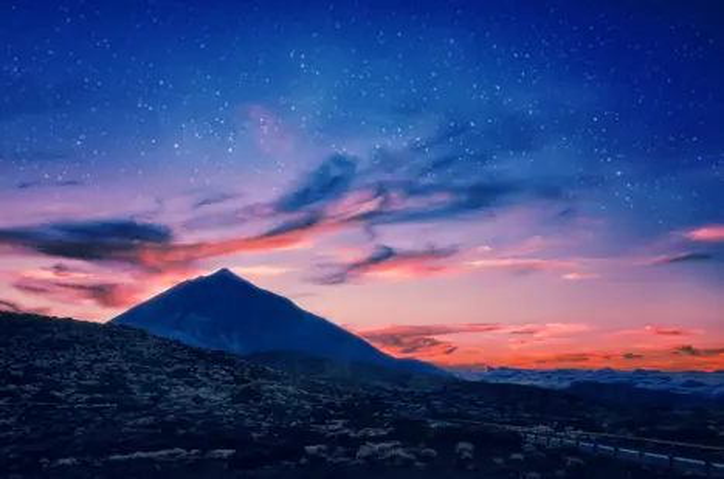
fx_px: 782
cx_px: 362
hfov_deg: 49.7
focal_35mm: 39
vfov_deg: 34.0
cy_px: 240
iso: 100
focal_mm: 26
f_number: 22
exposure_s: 1/10
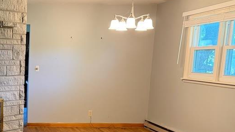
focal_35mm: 52
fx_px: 324
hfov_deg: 36.3
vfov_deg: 22.6
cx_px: 5
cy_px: 115
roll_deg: -0.3
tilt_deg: -9.5
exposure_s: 1/60
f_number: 1.78
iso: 320
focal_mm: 6.76
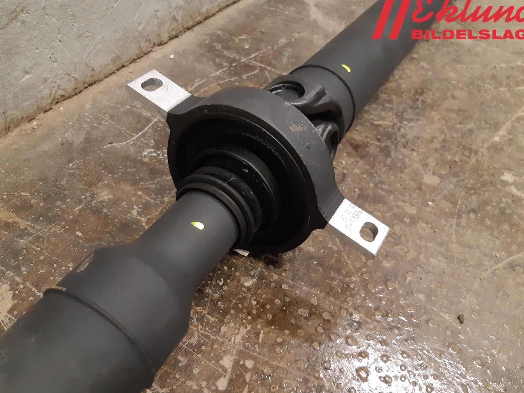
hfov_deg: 59.9
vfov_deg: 46.7
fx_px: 454
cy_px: 216
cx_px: 251
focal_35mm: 30
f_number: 1.7
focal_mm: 3.93
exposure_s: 1/50
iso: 320
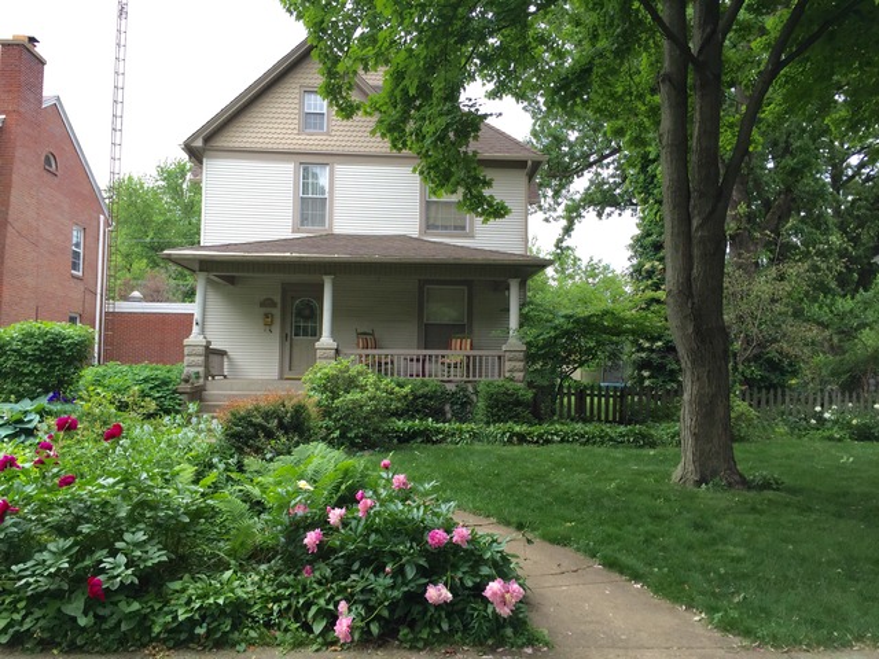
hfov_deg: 61.7
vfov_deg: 48.2
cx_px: 440
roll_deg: -0.9
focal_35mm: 29
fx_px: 736
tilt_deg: +3.3
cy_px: 330
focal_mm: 4.15
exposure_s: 1/154
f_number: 2.2
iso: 32
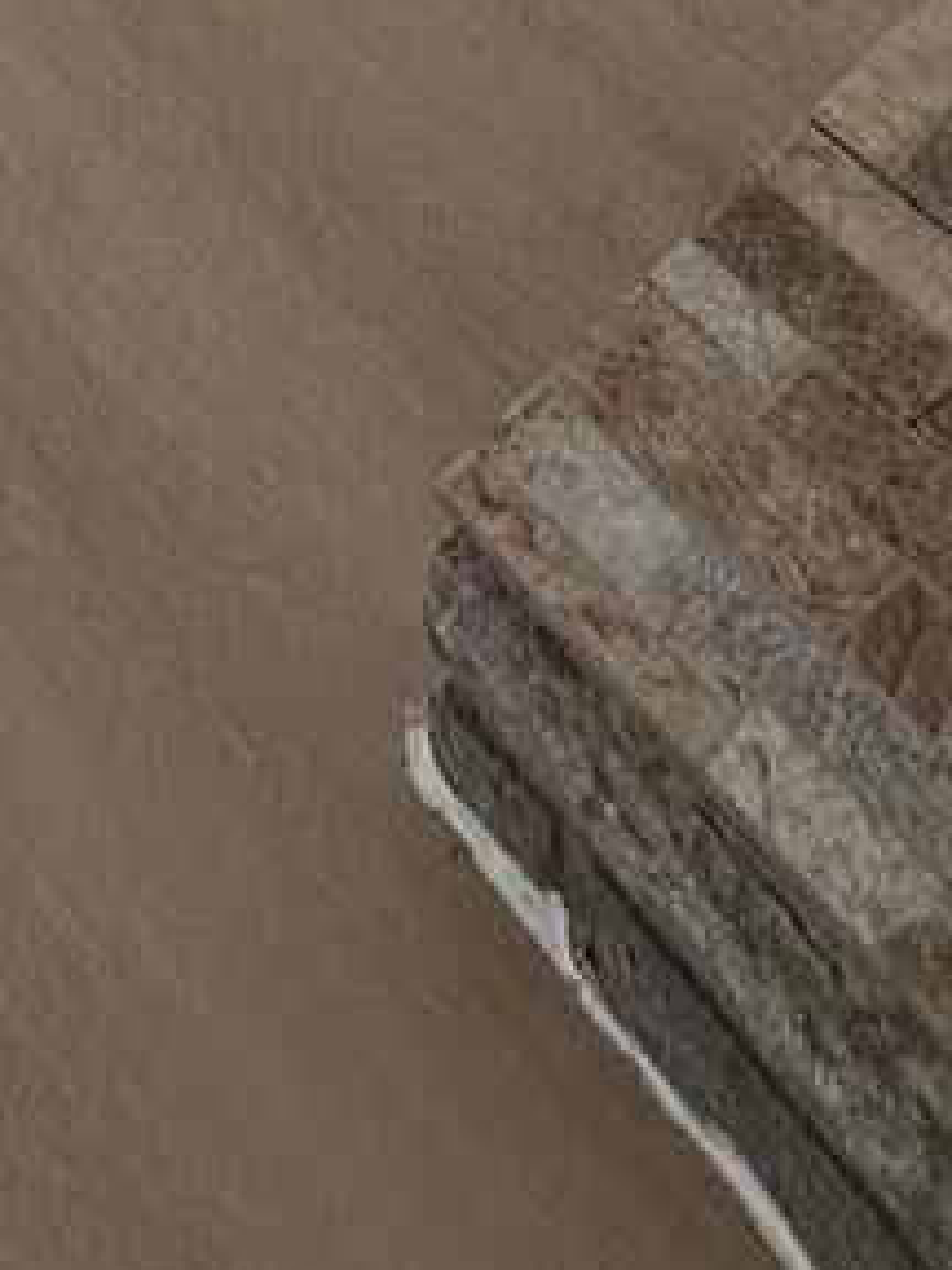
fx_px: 2567
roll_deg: +0.6
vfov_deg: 15.0
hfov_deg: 20.5
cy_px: -1808
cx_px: 53
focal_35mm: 70
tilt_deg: -6.6
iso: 100
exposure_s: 1/120
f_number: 2.2
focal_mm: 2.22
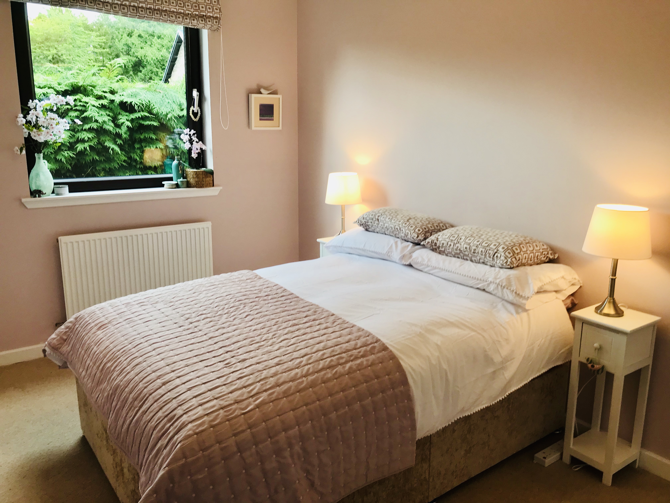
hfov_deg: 63.4
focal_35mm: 28
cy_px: 252
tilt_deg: -11.6
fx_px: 542
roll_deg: -0.4
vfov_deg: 49.7
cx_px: 335
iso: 20
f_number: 1.8
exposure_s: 1/50
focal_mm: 3.99
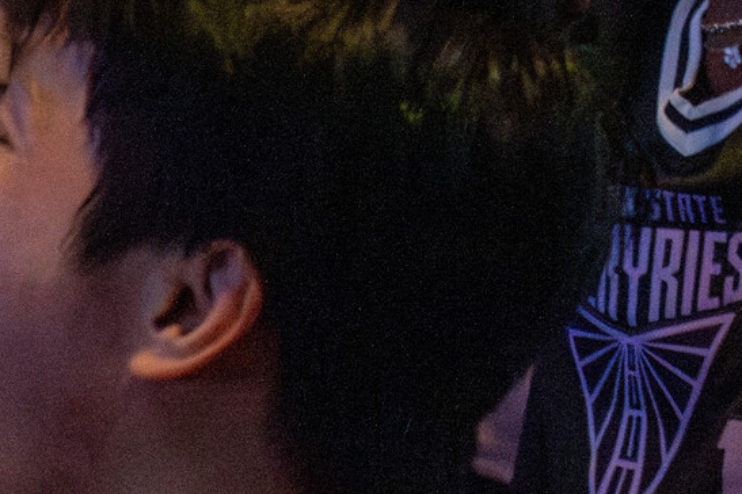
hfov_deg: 15.8
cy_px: -250
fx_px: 2637
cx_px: 711
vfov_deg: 10.3
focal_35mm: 128
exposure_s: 1/200
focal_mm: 35
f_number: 4
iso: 51200
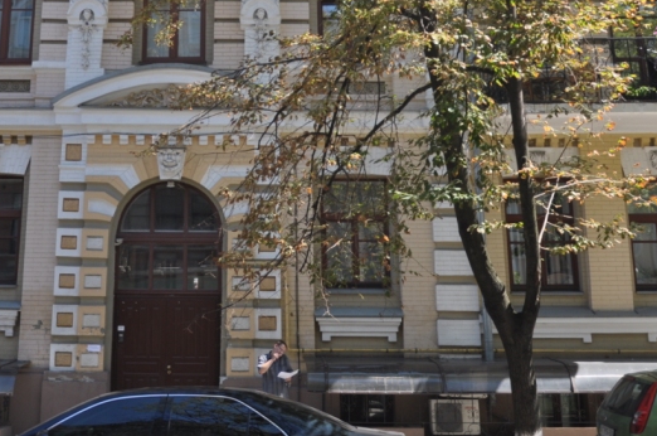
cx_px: 223
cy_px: 9
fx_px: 965
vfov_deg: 24.4
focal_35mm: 53
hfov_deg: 37.2
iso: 200
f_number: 3.5
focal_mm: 18
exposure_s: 1/500
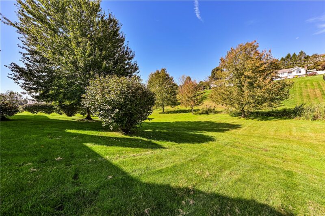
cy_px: 108
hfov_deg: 104.3
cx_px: 162
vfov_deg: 81.1
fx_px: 126
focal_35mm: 14
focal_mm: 14
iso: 100
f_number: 8
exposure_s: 1/160
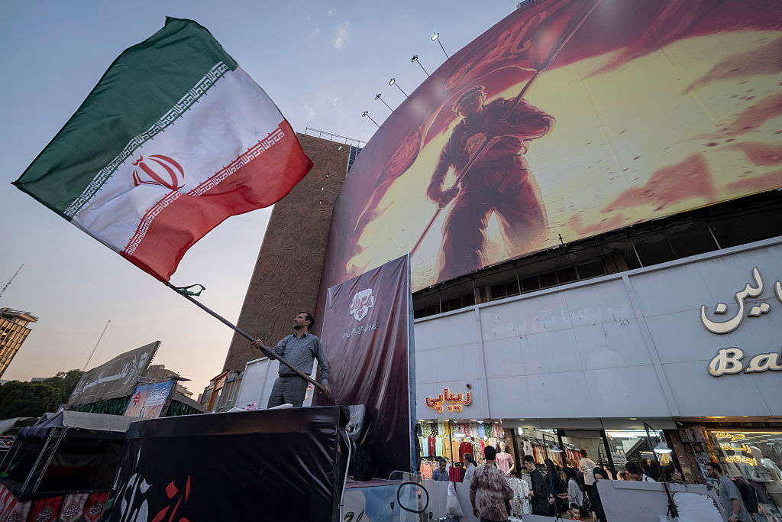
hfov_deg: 100.4
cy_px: 261
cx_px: 391
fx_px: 326
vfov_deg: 77.3
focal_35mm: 15
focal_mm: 9.7
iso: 640
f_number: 2.8
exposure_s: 1/400
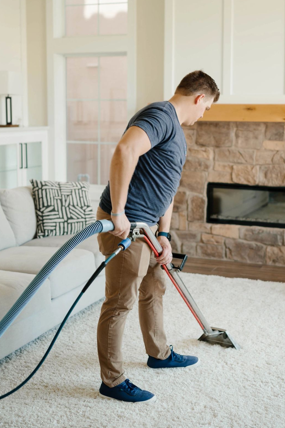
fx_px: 642
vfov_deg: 36.8
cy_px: 182
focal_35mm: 54
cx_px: 186
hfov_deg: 24.9
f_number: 1.8
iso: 250
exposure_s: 1/125
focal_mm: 35
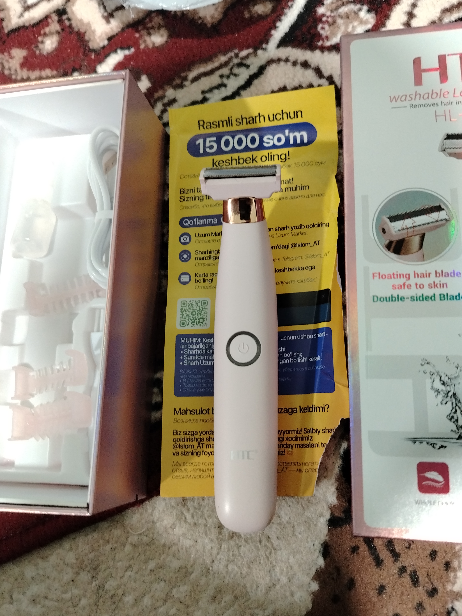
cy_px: 300
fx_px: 498
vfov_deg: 63.4
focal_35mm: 28
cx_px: 244
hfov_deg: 49.7
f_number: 1.75
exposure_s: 1/14
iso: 800
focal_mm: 5.25
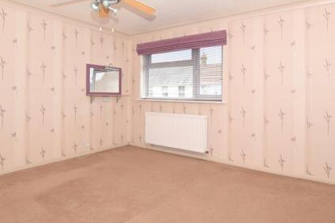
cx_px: 171
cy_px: 91
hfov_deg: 76.1
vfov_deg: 54.7
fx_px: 214
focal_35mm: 23
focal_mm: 10
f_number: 5
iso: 200
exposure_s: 1/50
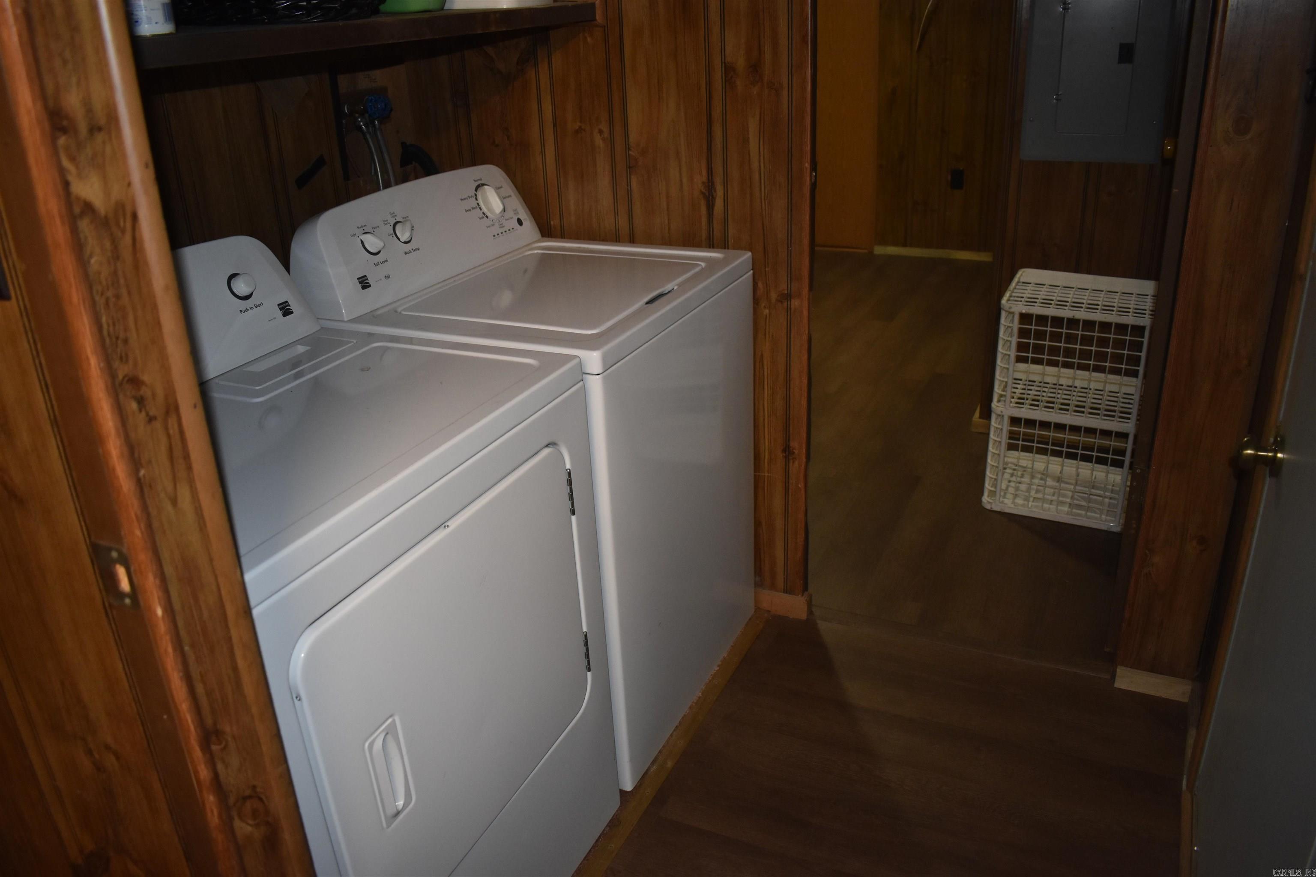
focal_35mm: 27
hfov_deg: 67.4
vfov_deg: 47.9
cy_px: 438
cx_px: 658
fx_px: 987
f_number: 3.5
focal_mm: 18
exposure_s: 1/80
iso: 1250
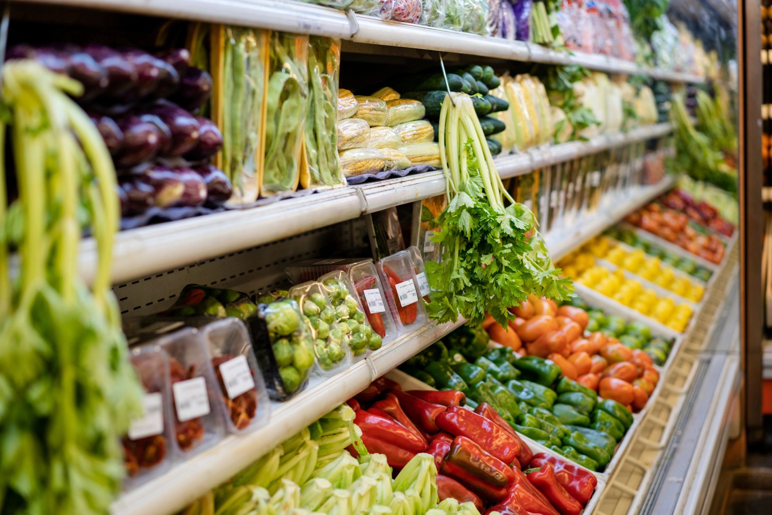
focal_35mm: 55
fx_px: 1179
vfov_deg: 24.6
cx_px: 386
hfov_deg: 36.2
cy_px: 258
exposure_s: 1/160
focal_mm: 55
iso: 320
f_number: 2.5
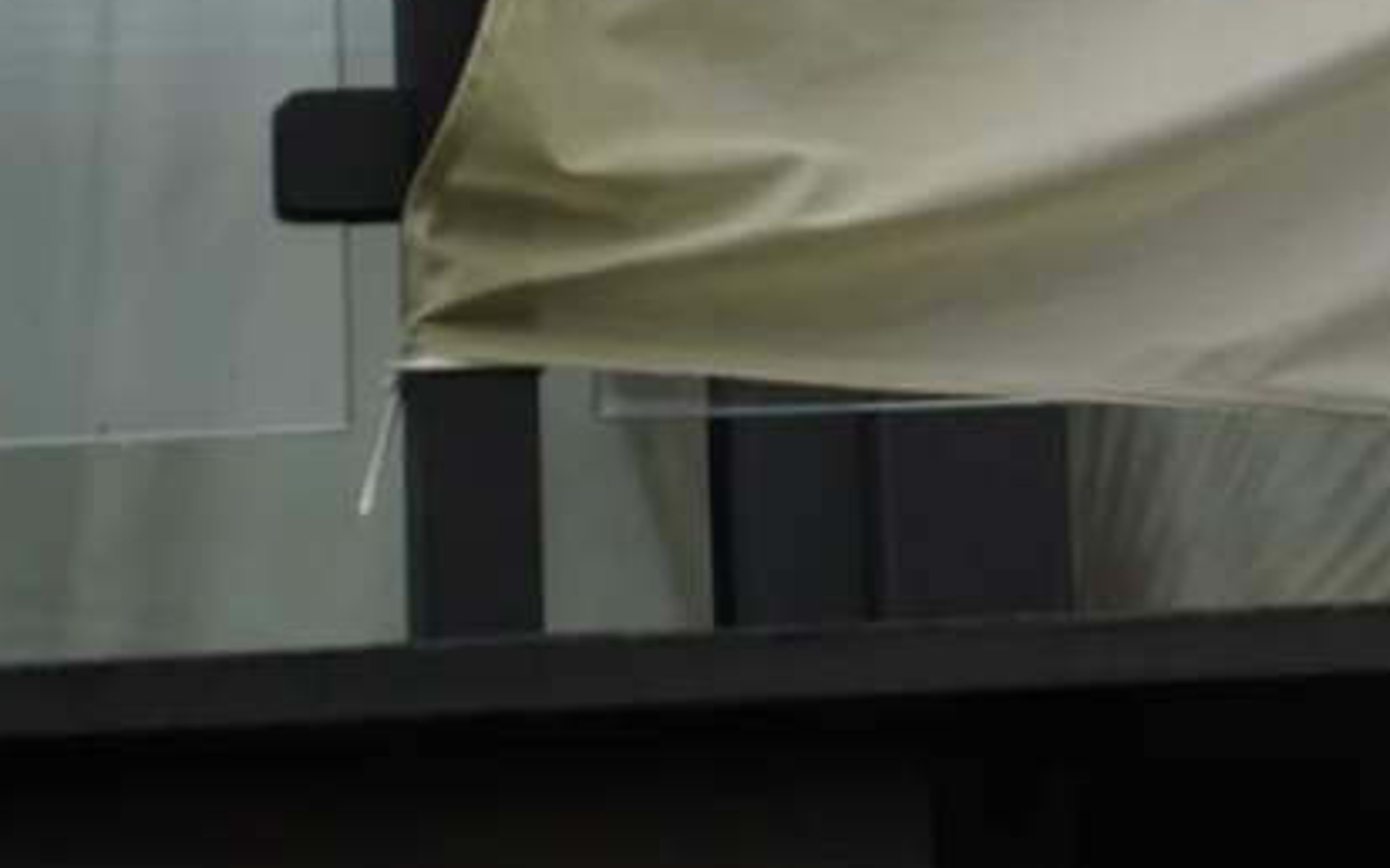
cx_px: 2921
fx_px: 20302
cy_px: -1127
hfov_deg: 3.9
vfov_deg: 2.4
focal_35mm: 536
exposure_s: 1/1600
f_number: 3.5
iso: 500
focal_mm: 113
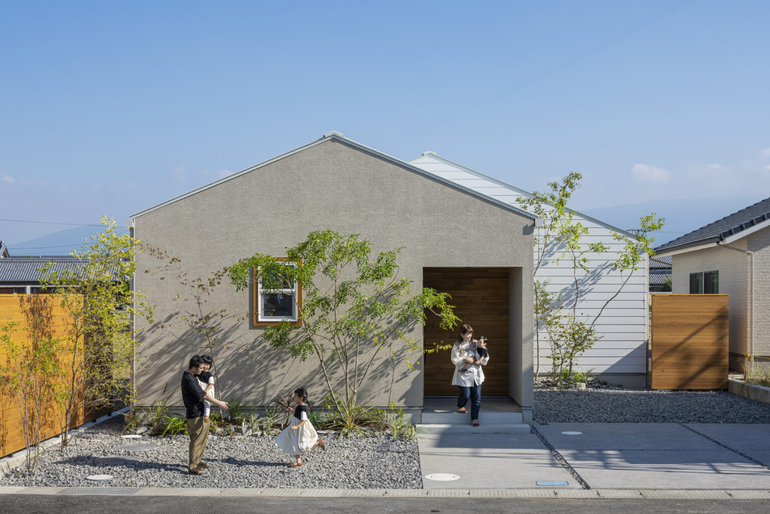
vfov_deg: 29.9
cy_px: 257
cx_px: 385
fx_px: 962
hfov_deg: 43.6
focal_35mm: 45
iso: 400
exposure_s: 1/400
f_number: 11
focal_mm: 45
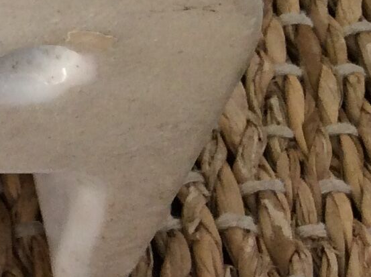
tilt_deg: -49.6
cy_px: -87
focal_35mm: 150
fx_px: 1605
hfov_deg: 11.4
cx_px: -462
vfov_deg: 9.7
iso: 50
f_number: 2.4
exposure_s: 1/100
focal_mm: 3.3
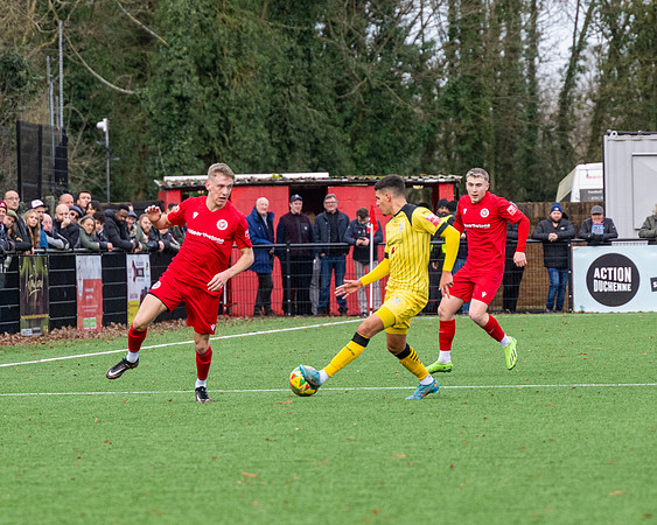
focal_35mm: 355
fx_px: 6904
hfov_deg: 5.4
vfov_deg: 4.4
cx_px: 276
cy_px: 218
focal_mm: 155
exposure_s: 1/1600
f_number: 4
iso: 800
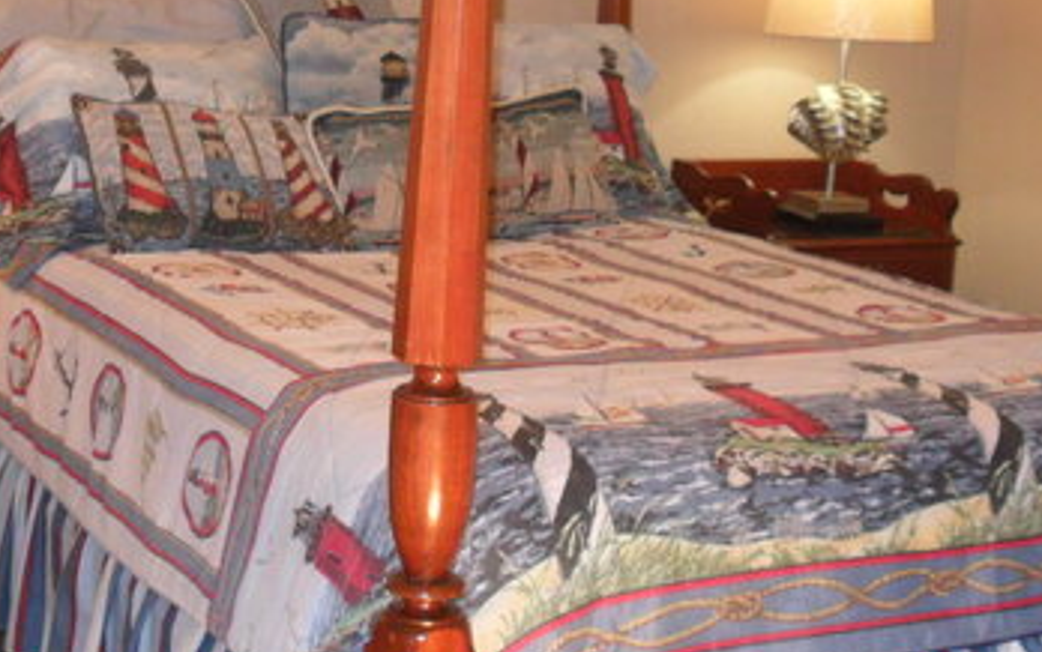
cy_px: 317
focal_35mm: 71
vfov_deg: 18.4
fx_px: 2018
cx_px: 469
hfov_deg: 28.9
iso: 200
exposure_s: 1/45
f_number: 3
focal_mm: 6.3
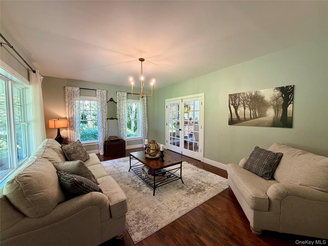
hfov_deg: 102.1
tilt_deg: -3.4
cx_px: 164
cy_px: 123
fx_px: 133
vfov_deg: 85.7
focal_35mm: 14
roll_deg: +1.2
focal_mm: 2.22
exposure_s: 1/120
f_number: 2.2
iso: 320
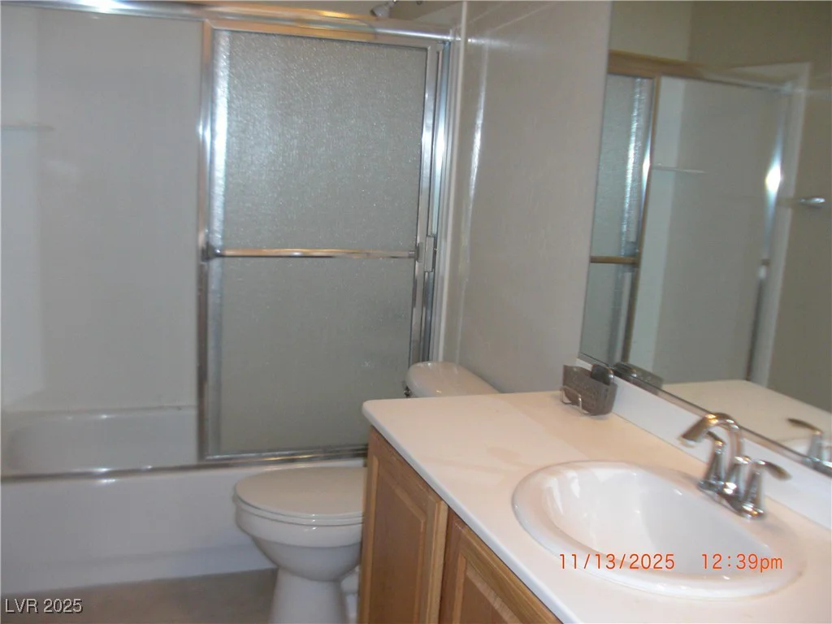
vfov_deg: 39.7
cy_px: 312
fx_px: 865
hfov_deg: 51.4
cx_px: 416
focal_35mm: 36
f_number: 2.8
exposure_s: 1/60
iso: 200
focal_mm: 6.3
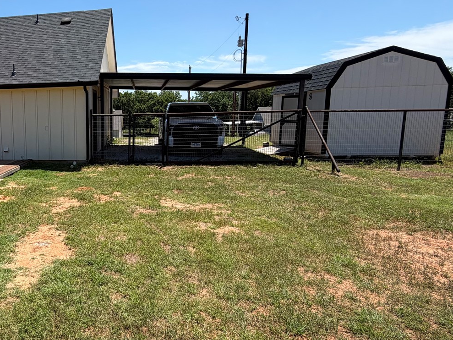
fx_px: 380
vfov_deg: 48.2
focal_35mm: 29
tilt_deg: -9.1
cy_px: 171
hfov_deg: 55.6
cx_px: 68
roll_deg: +1.1
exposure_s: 1/770
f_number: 2.2
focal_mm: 2.22
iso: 20
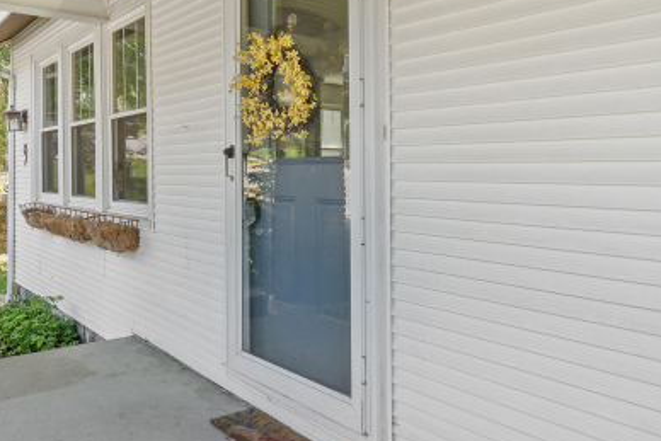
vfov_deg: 44.8
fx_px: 533
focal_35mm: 29
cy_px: 182
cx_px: 227
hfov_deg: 62.2
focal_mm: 10
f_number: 5.6
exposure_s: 1/40
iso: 400
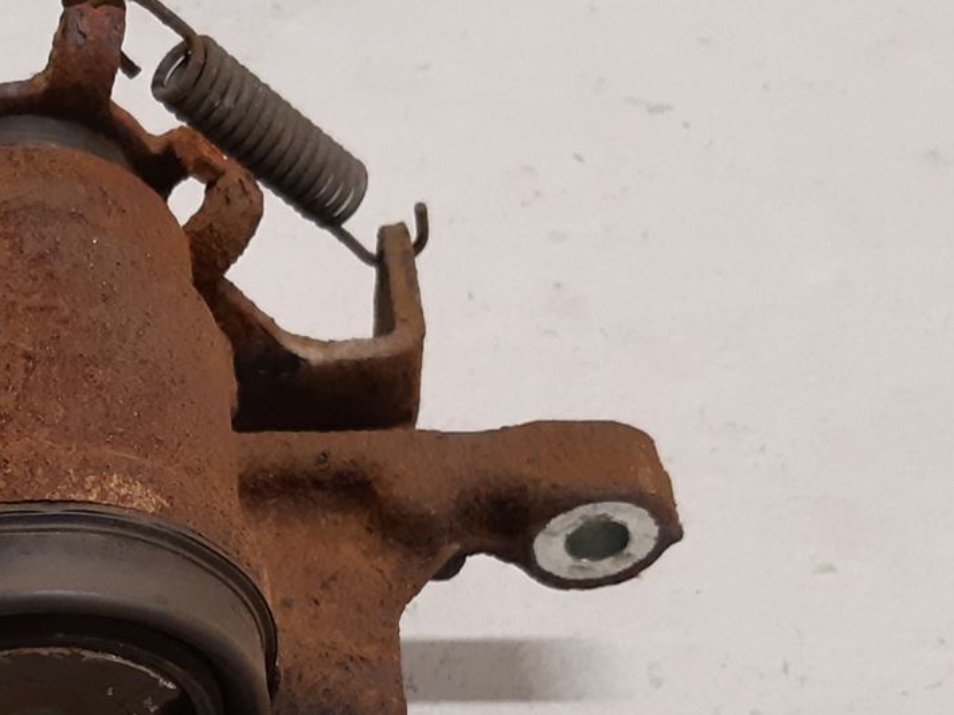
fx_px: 2066
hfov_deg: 24.6
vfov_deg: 19.2
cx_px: -28
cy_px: 680
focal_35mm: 75
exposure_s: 1/50
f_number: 1.7
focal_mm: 3.93
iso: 250
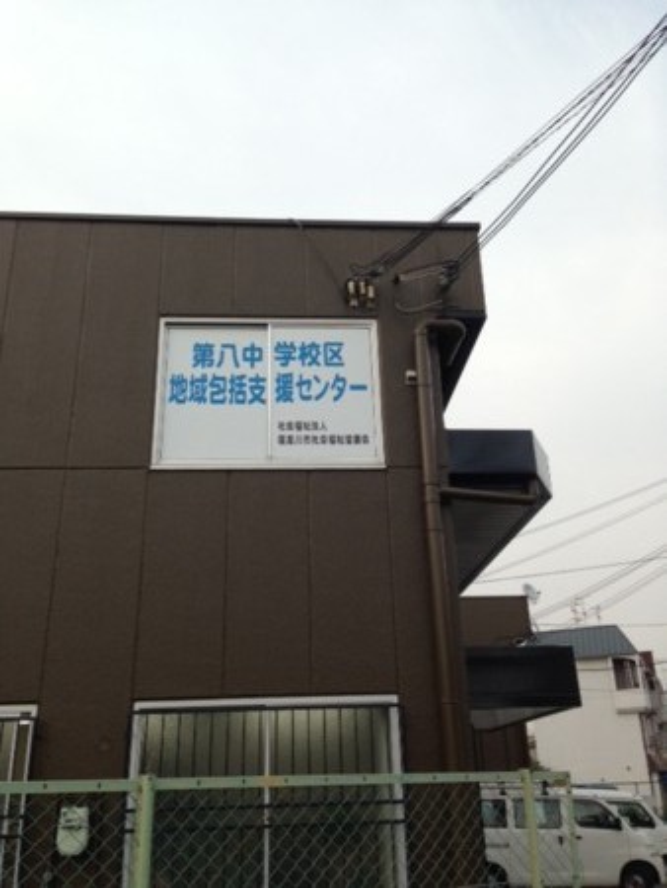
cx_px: 334
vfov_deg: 55.3
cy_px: 444
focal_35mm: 33
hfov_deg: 43.0
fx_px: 847
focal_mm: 4.13
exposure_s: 1/433
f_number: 2.4
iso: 50
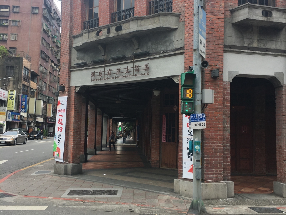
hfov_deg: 61.7
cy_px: 108
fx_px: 240
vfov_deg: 48.2
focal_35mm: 29
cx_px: 143
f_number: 2.2
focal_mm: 4.15
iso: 25
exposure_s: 1/330
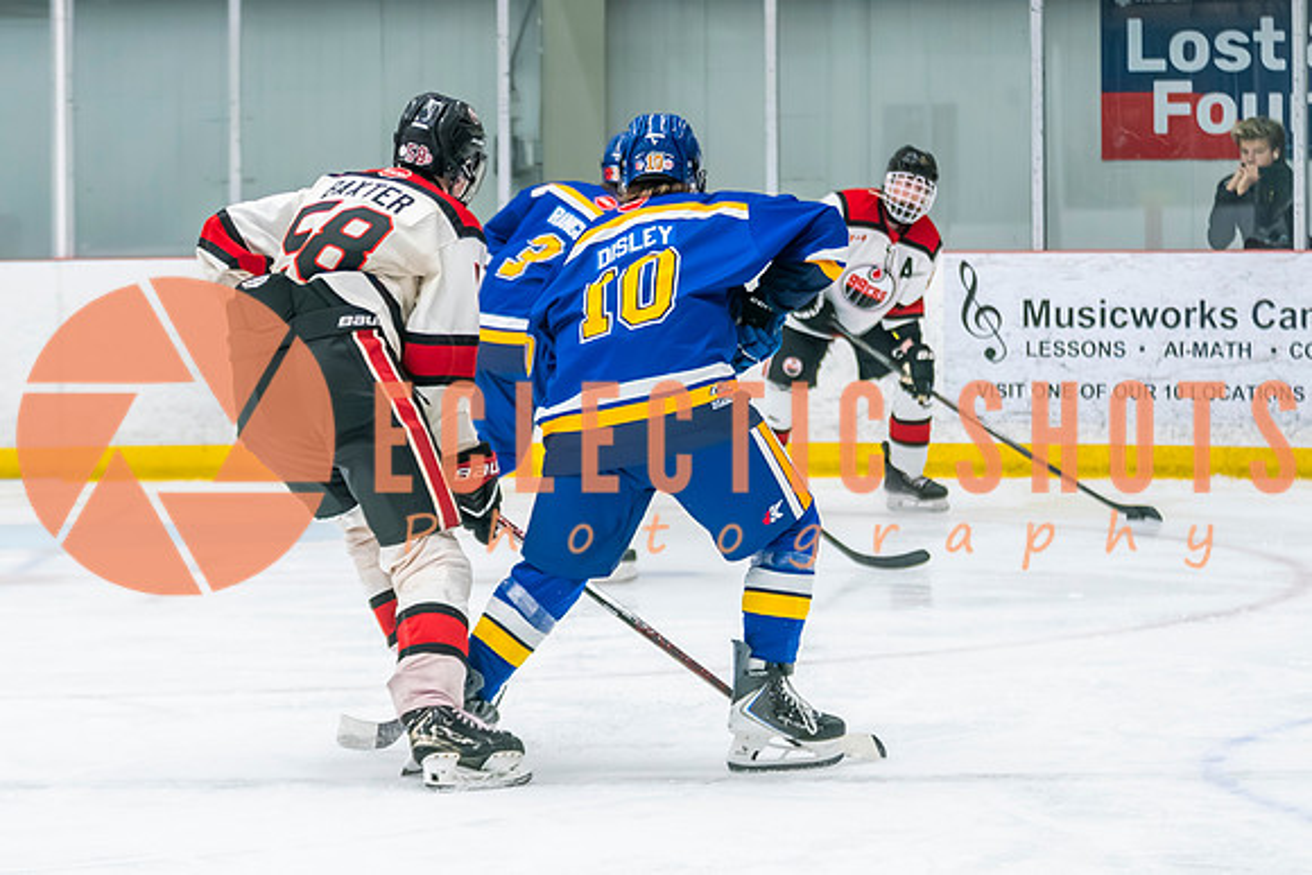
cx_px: 587
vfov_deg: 8.9
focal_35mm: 154
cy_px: 375
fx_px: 5618
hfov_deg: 13.3
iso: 2500
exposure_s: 1/640
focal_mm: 88
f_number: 2.8
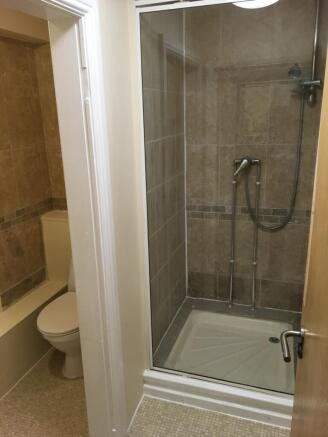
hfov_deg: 48.2
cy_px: 218
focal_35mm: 29
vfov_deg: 61.6
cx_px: 164
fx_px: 366
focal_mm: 4.15
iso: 50
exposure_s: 1/33
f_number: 2.2
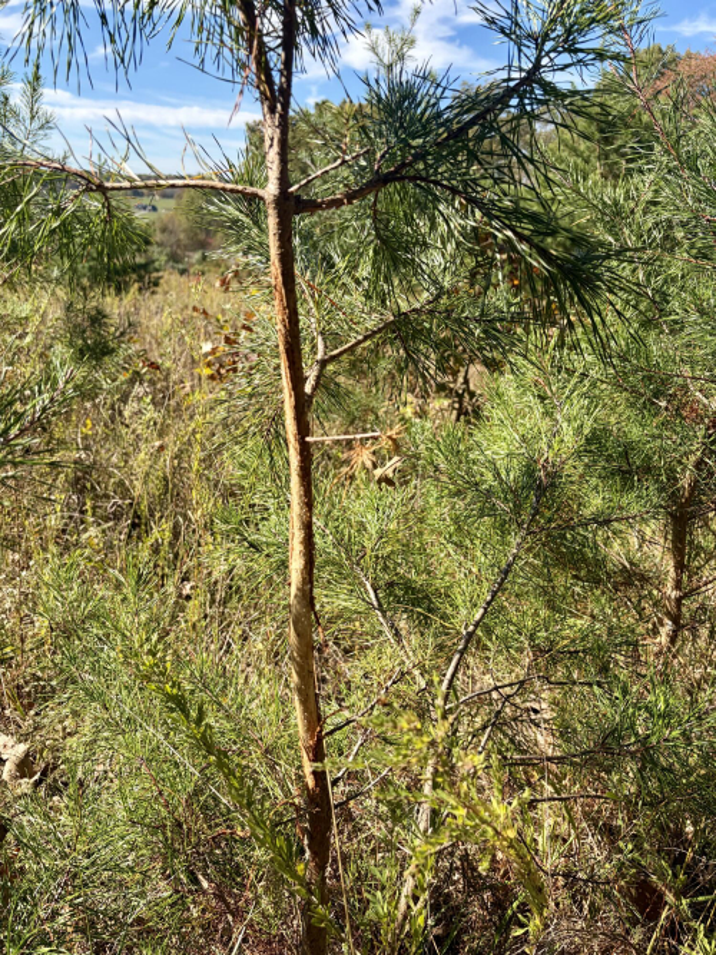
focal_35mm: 26
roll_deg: -4.0
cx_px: 358
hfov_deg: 53.0
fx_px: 717
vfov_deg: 67.3
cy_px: 478
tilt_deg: -20.5
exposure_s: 1/1420
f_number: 1.6
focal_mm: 5.96
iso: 50
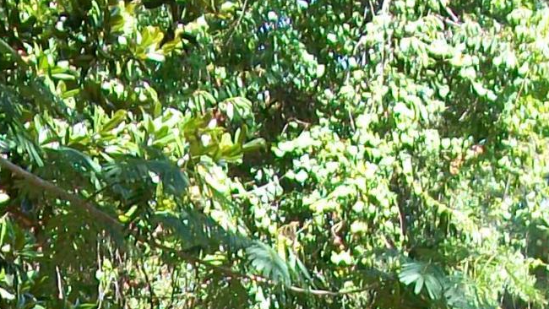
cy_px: 703
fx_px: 2636
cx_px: 12
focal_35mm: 181
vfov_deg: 6.4
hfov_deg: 11.8
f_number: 2.7
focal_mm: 6
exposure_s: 1/125
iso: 64
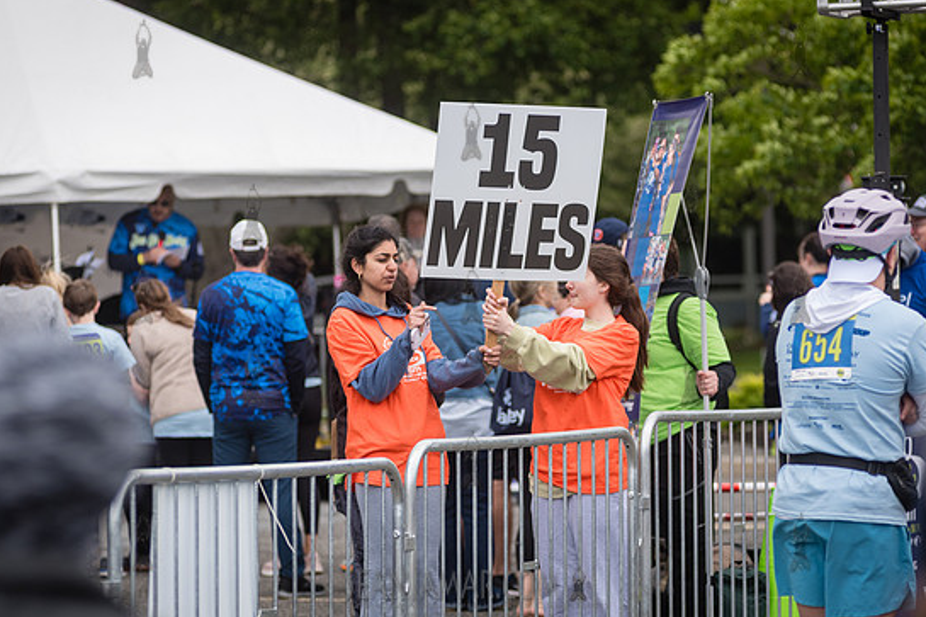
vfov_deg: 7.4
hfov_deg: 11.1
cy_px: 315
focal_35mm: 186
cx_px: 507
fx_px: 4783
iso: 400
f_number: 3.5
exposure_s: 1/1250
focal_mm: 145
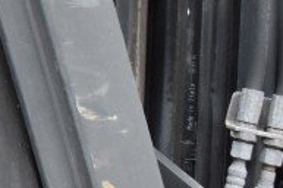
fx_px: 1539
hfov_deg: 8.9
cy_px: -94
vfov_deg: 6.9
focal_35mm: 196
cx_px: -523
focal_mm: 21
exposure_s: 1/13
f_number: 5
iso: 1600
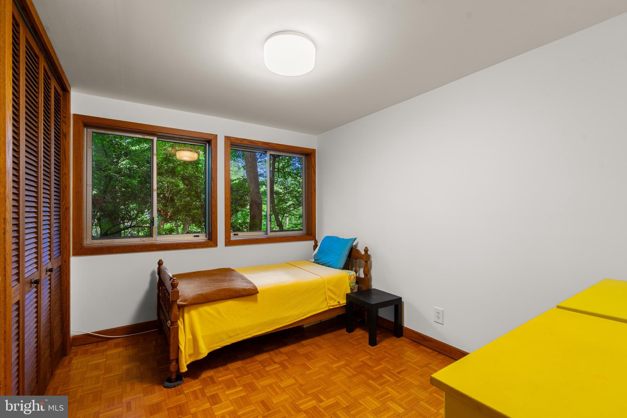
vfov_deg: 73.7
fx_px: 279
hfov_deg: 96.7
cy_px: 209
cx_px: 314
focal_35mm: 16
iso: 400
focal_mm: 16
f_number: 8
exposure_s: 1/1.25
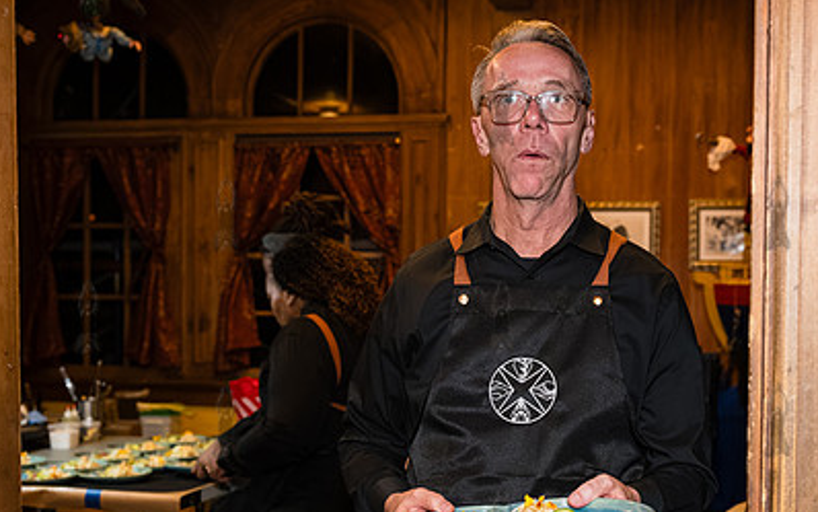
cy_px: 350
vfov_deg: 21.9
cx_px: 470
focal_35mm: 59
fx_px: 1316
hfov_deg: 34.5
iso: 4000
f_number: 4
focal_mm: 35
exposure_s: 1/200
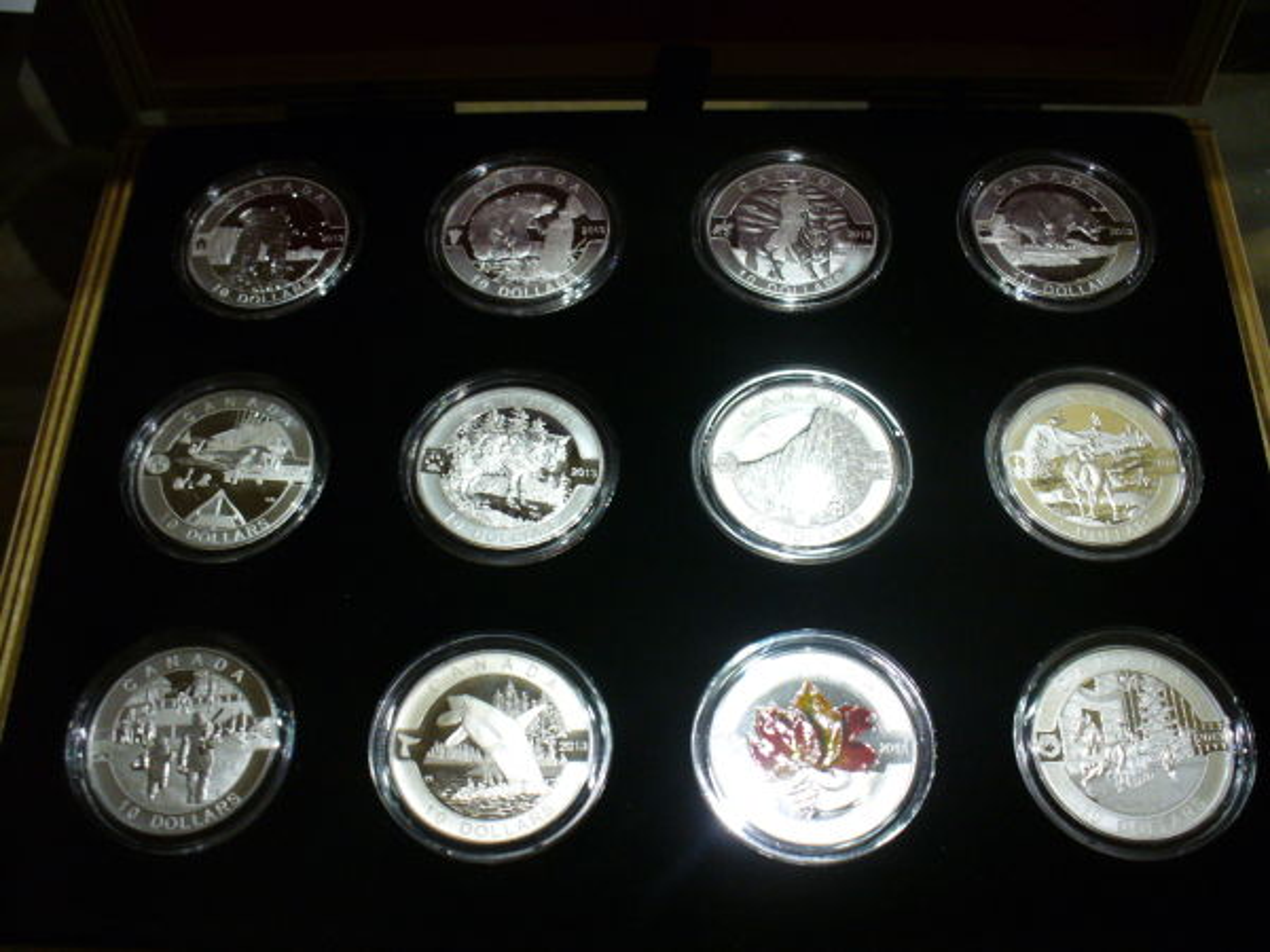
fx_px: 1357
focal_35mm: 37
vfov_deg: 38.7
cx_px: 635
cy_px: 476
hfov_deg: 50.1
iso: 200
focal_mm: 6.1
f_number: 2.8
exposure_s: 1/8
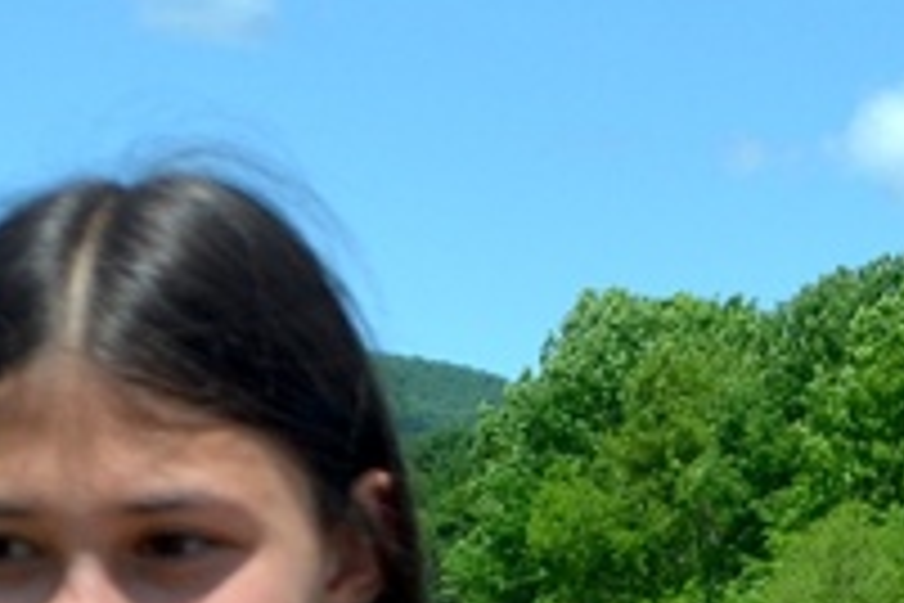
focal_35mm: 214
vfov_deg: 6.4
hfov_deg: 9.5
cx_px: 1106
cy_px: 551
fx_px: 5373
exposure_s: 1/1600
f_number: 6.3
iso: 400
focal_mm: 28
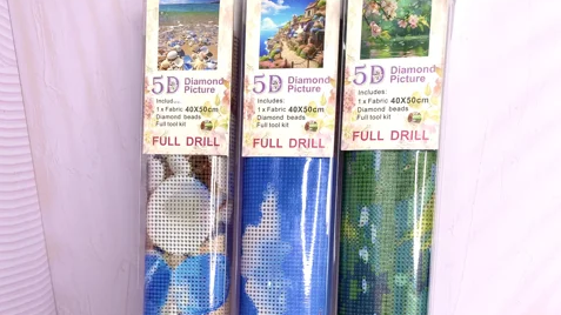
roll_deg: +1.1
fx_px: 565
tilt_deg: -23.9
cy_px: 303
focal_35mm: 38
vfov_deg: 29.4
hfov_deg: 52.8
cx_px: 281
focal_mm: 4.25
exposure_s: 1/267
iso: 32
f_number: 1.8
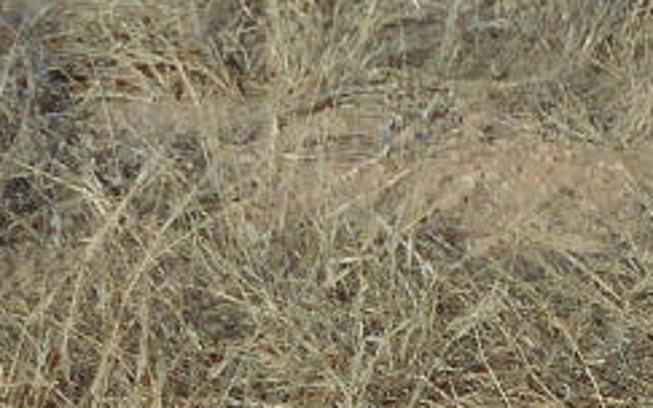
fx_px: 9327
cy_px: -862
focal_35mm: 524
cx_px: -801
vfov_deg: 2.5
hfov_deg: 4.0
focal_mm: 13.5
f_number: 5.8
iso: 80
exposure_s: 1/640
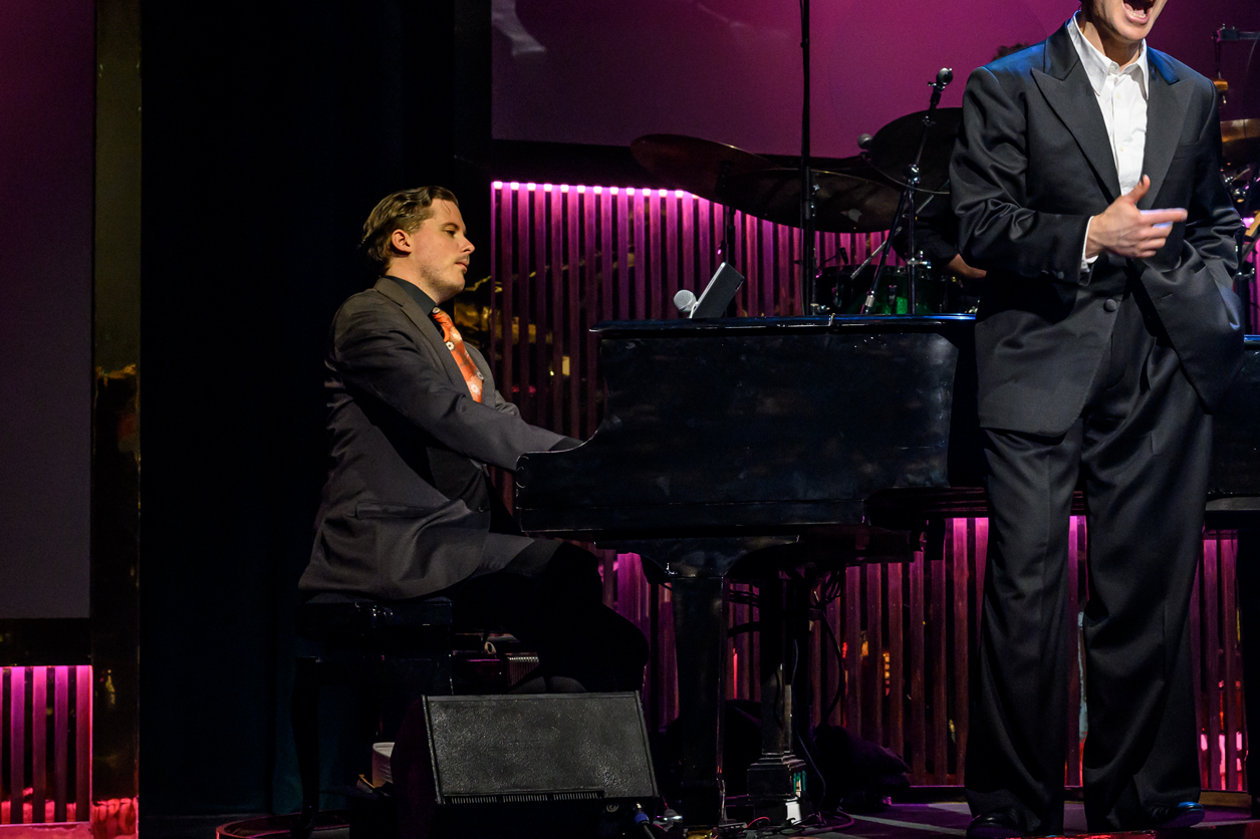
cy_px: 379
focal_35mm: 85
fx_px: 2974
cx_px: 1137
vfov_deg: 16.1
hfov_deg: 23.3
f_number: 4
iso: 2000
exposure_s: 1/125
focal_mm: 43
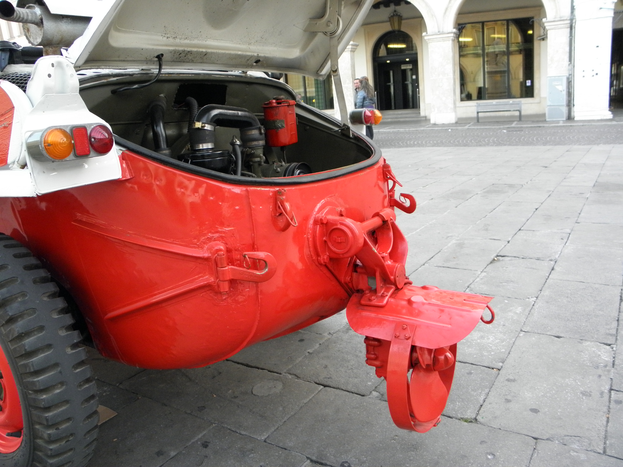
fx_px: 504
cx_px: 312
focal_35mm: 28
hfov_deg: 63.4
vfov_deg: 49.7
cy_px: 234
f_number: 3.5
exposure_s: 1/30
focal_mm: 5
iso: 200
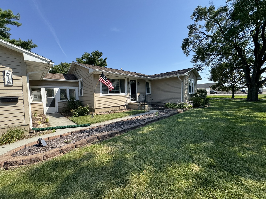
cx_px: 133
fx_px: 108
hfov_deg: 102.1
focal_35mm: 14
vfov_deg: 85.7
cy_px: 100
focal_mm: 2.22
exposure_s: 1/1048
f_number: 2.2
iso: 40
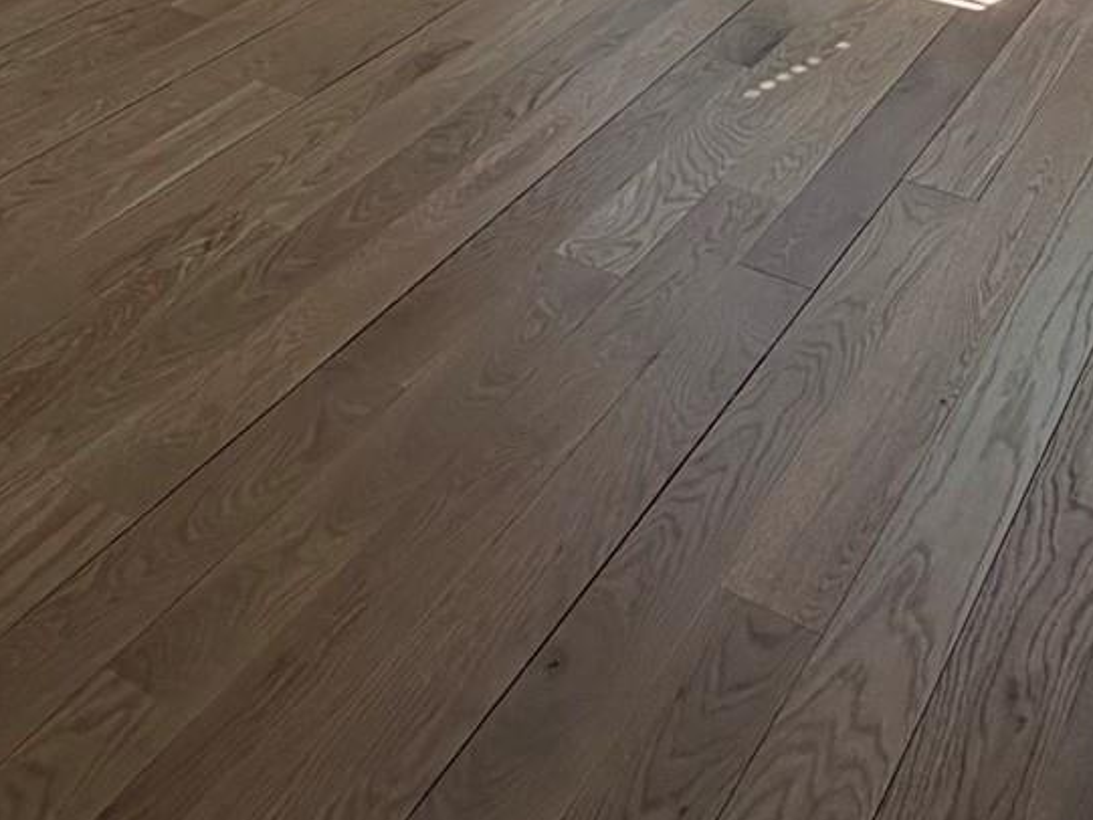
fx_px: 1674
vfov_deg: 20.2
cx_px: 495
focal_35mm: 53
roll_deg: +0.0
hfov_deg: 36.1
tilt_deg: -2.4
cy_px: -634
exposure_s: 1/120
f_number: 2.2
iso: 50
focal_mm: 2.22
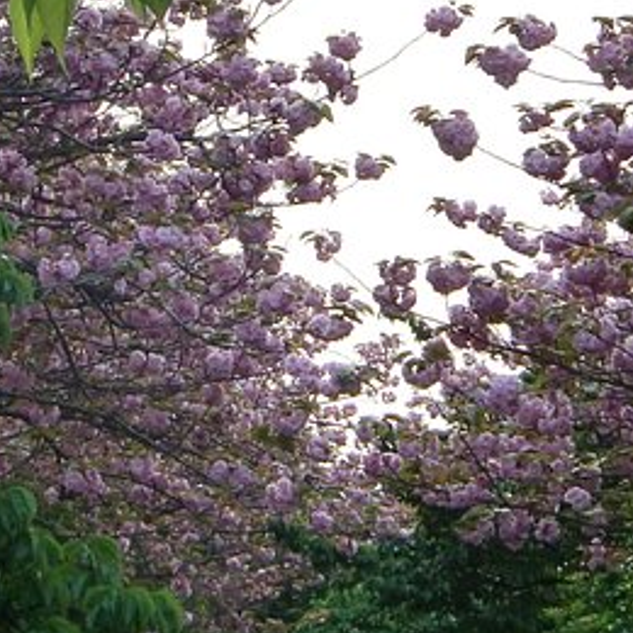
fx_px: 2814
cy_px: 134
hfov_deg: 12.8
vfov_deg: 12.8
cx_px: 321
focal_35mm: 136
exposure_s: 1/160
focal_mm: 6.9
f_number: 3
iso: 64
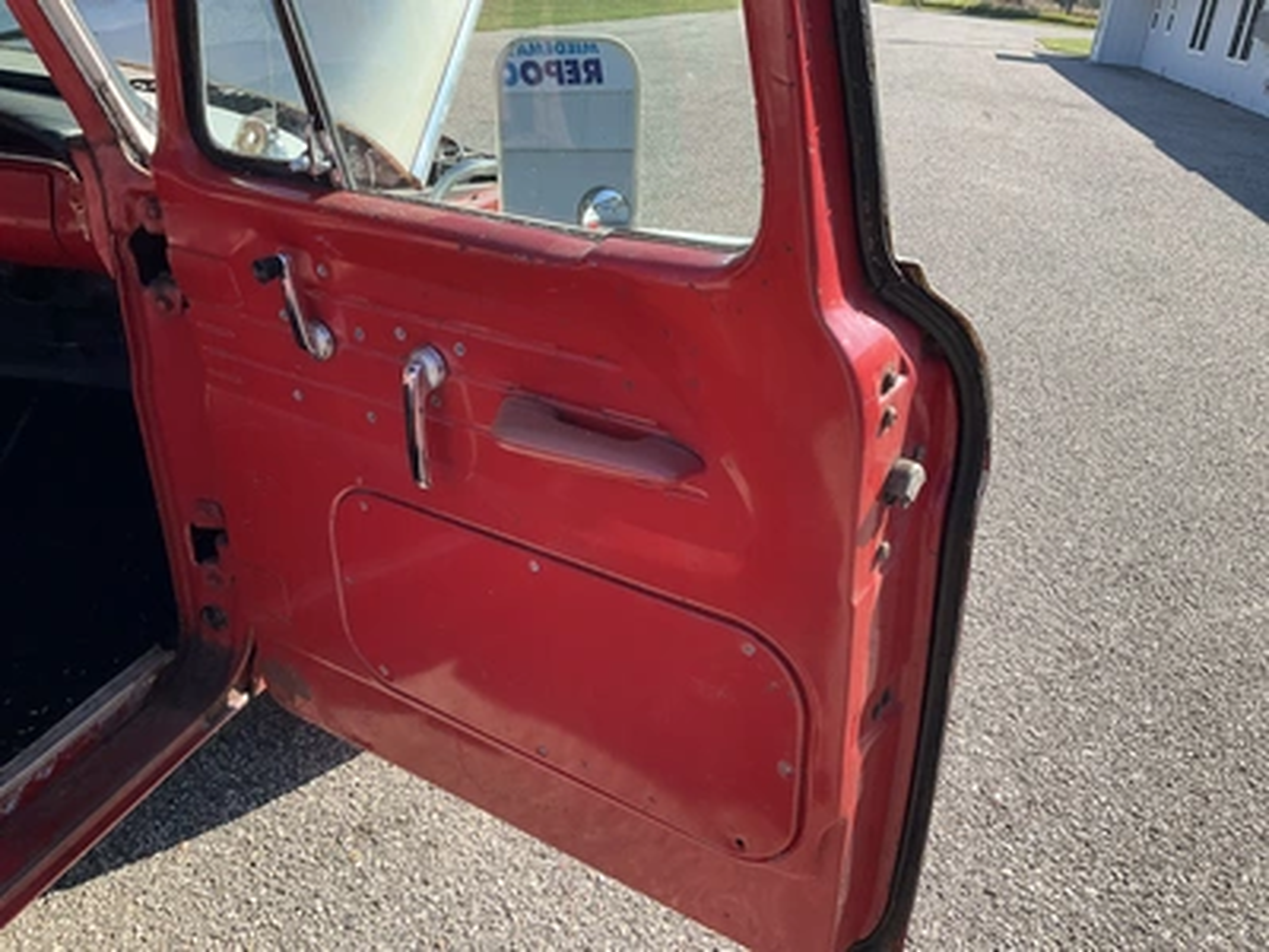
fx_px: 1063
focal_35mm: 29
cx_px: 634
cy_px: 476
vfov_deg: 48.2
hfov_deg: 61.7
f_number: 1.8
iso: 25
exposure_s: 1/580
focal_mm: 3
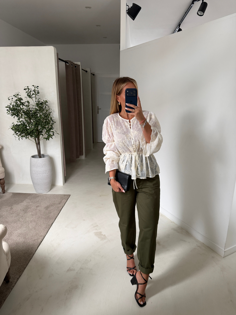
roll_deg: -0.3
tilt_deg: -15.2
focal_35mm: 24
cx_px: 118
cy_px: 158
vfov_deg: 71.6
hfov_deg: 56.8
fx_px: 218
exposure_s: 1/111
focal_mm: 6.76
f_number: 1.78
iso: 200
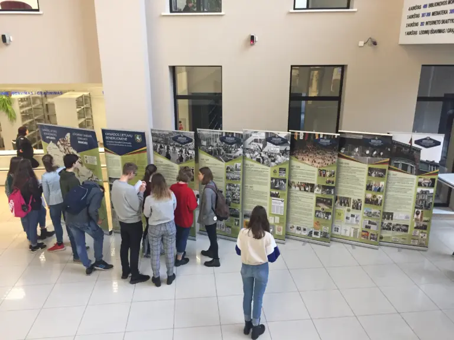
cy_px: 170
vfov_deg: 48.2
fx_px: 380
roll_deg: +0.2
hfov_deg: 61.7
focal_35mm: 29
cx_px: 227
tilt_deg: -18.6
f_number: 2.2
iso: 200
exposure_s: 1/30
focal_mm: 4.15
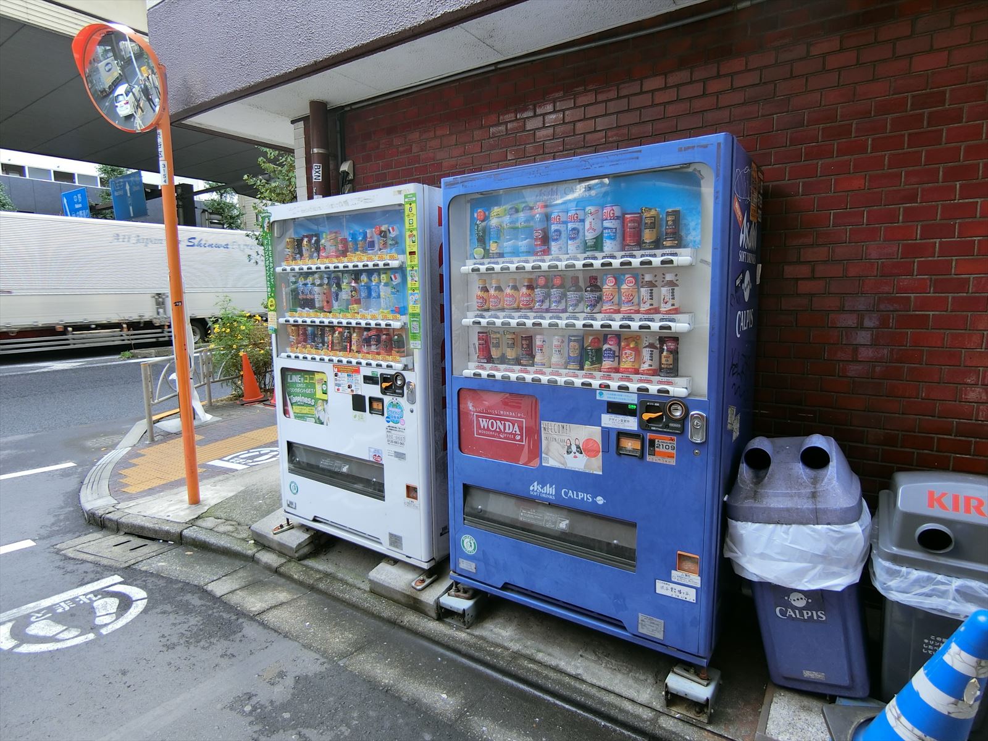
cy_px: 370
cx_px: 494
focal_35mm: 19
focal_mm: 4.06
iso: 80
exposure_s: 1/200
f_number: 2.7
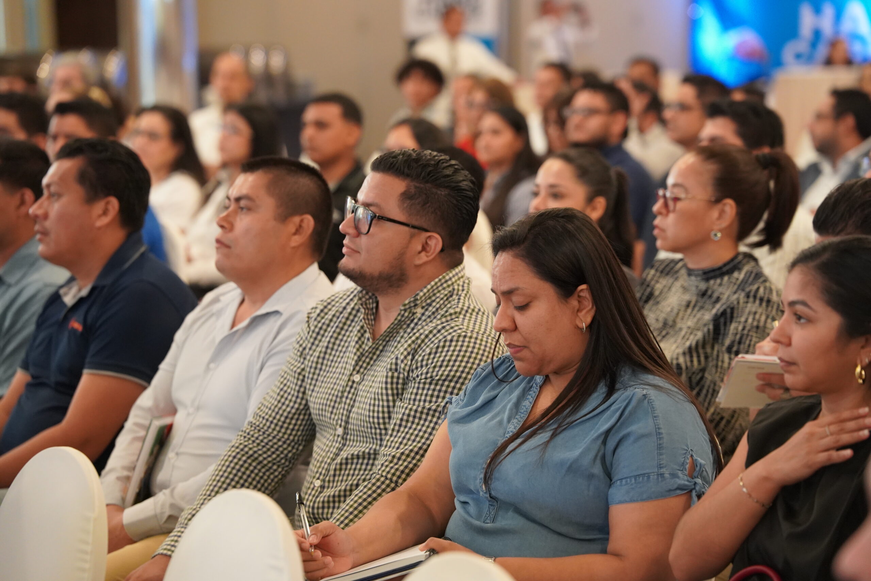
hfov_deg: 16.7
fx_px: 2976
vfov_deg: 11.1
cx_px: 436
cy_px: 290
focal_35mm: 123
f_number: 4
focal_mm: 123
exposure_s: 1/160
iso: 5000
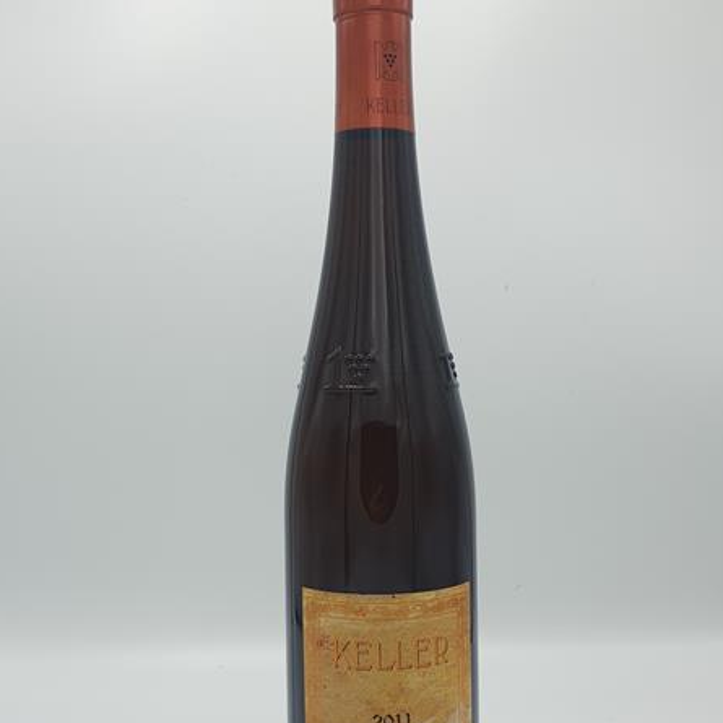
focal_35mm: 31
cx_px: 359
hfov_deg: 52.5
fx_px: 733
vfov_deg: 52.3
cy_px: 422
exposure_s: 1/711
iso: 50
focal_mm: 4.3
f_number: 2.4
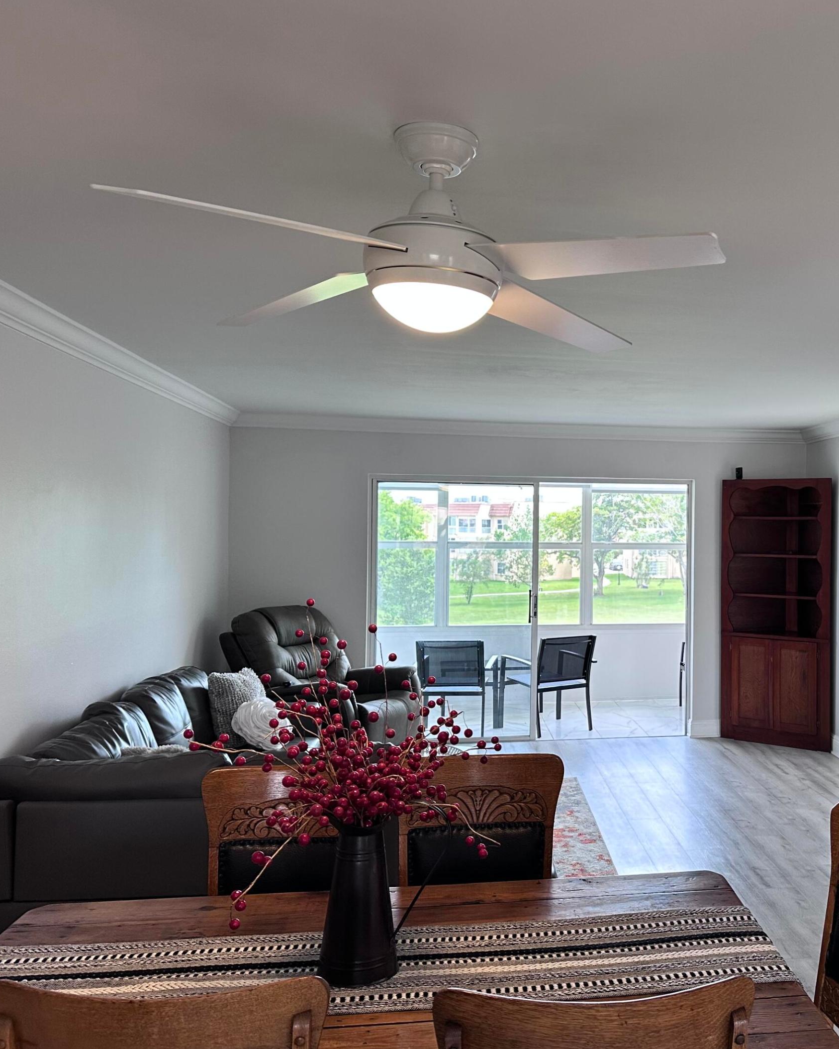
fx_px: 993
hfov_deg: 44.3
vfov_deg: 55.7
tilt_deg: -0.1
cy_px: 521
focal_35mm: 32
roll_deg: +0.1
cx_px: 625
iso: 160
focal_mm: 6.86
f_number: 1.78
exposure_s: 1/120
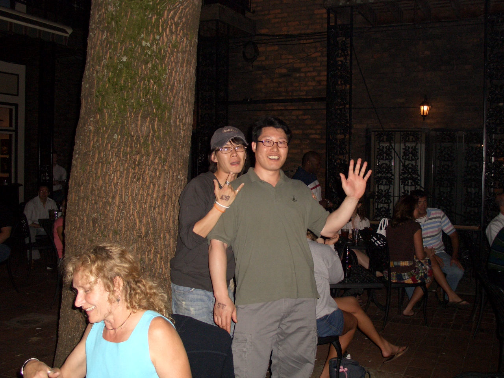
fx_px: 524
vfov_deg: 39.7
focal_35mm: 36
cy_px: 189
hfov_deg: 51.4
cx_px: 252
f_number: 2.9
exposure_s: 1/60
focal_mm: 7.8
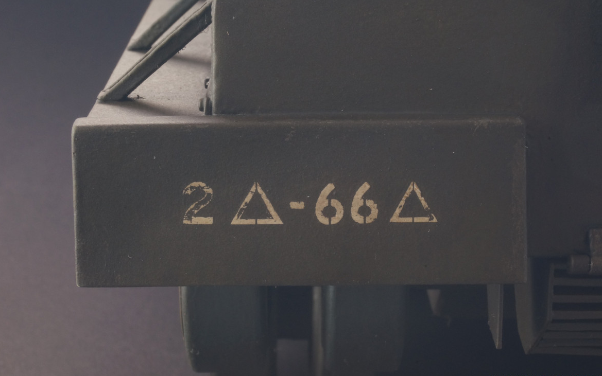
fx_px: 1420
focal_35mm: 87
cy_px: 193
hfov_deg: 23.9
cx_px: 301
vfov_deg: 15.1
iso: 500
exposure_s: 1/2.5
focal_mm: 55
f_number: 36
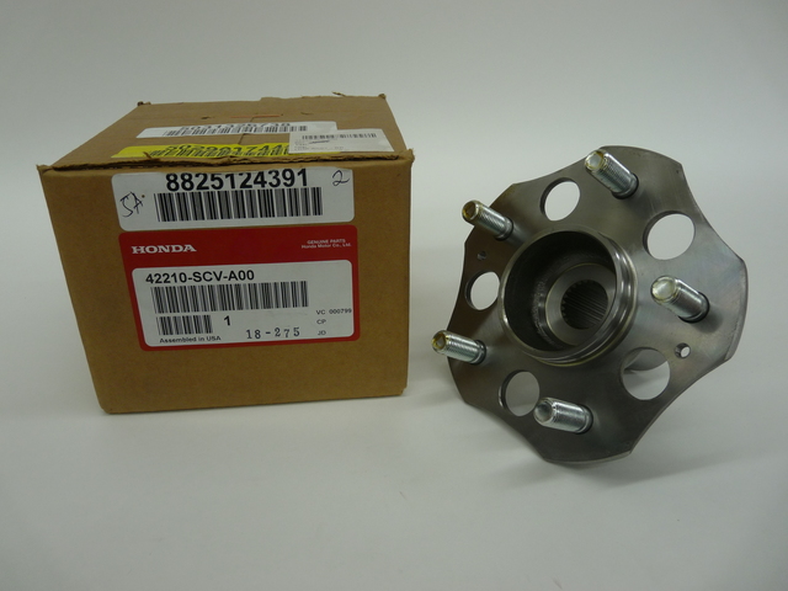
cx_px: 394
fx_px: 615
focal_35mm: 27
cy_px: 296
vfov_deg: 51.4
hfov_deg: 65.3
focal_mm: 4.8
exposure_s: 1/60
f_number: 2.8
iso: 100
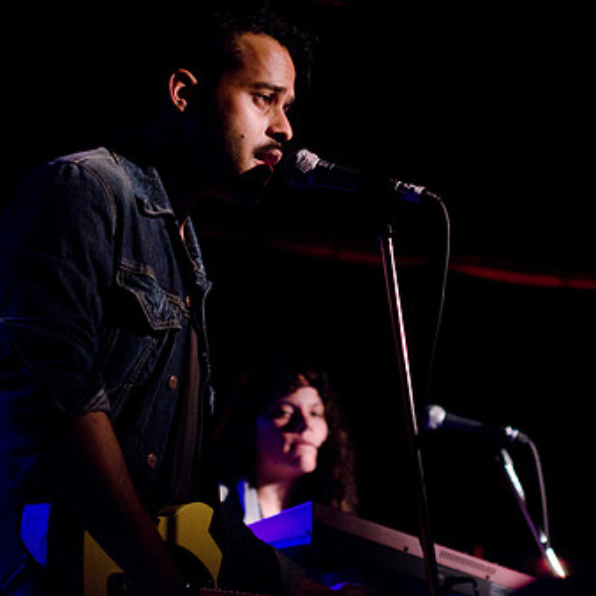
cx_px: 376
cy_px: 309
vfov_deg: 11.4
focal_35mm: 153
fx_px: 2980
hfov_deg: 11.4
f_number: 2.8
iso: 2000
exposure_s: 1/50
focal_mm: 70
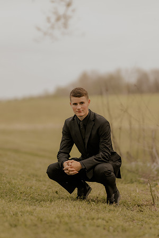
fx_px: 841
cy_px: 119
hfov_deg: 10.8
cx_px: 80
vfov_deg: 16.1
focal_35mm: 127
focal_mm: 85
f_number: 1.4
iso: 160
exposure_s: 1/2500
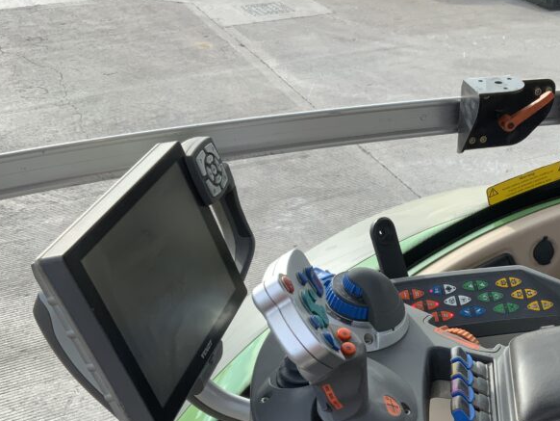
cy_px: 303
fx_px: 825
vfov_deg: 28.3
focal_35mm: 51
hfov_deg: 36.6
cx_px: 418
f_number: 1.8
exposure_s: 1/329
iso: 16
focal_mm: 3
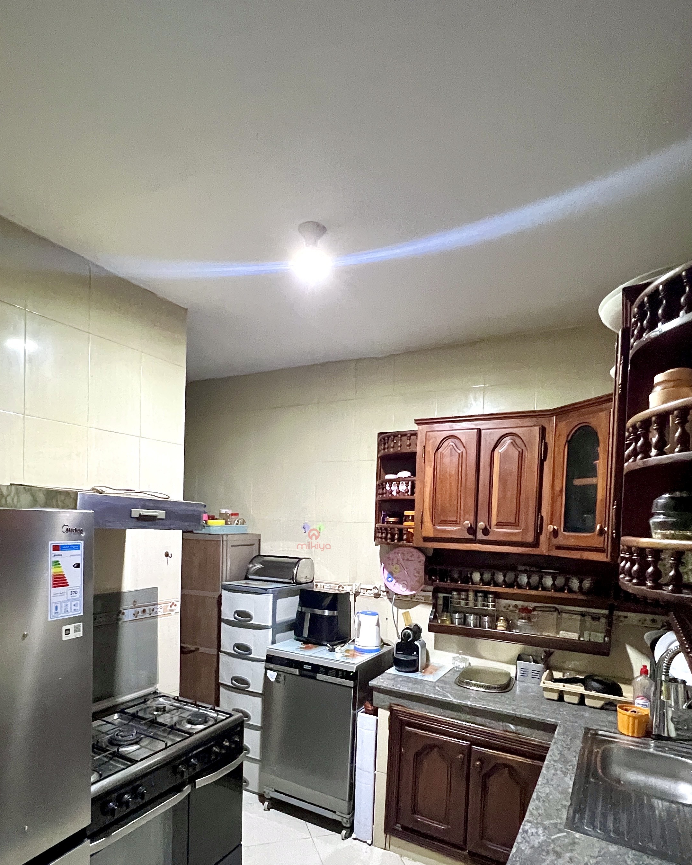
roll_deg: -1.0
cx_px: 314
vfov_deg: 81.8
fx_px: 486
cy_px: 540
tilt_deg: -0.6
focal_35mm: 19
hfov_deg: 70.7
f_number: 1.8
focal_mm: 1.57
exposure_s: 1/50
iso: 640
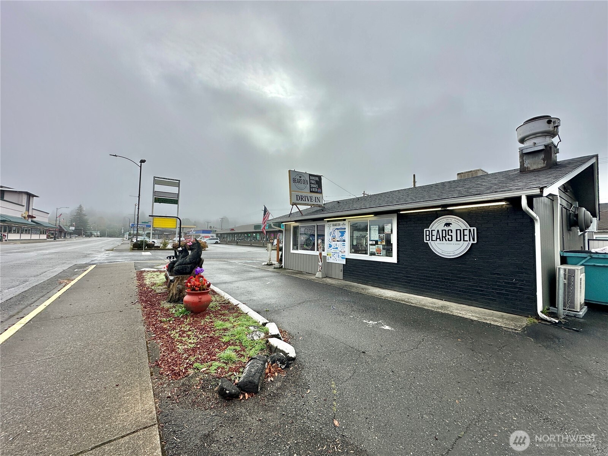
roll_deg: -1.3
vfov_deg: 85.7
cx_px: 304
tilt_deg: +3.1
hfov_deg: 102.1
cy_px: 228
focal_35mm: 14
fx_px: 246
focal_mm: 2.22
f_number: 2.2
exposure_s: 1/903
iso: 40
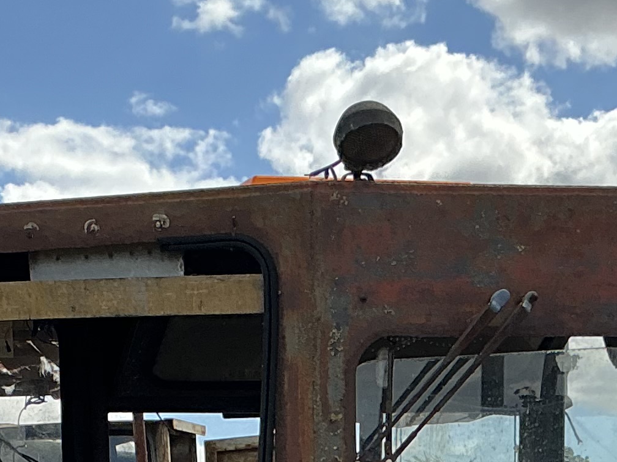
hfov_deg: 17.5
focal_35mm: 112
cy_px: 792
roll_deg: -1.9
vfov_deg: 12.3
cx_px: 240
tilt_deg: -2.0
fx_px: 1996
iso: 25
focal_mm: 3
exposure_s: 1/1098
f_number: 1.8
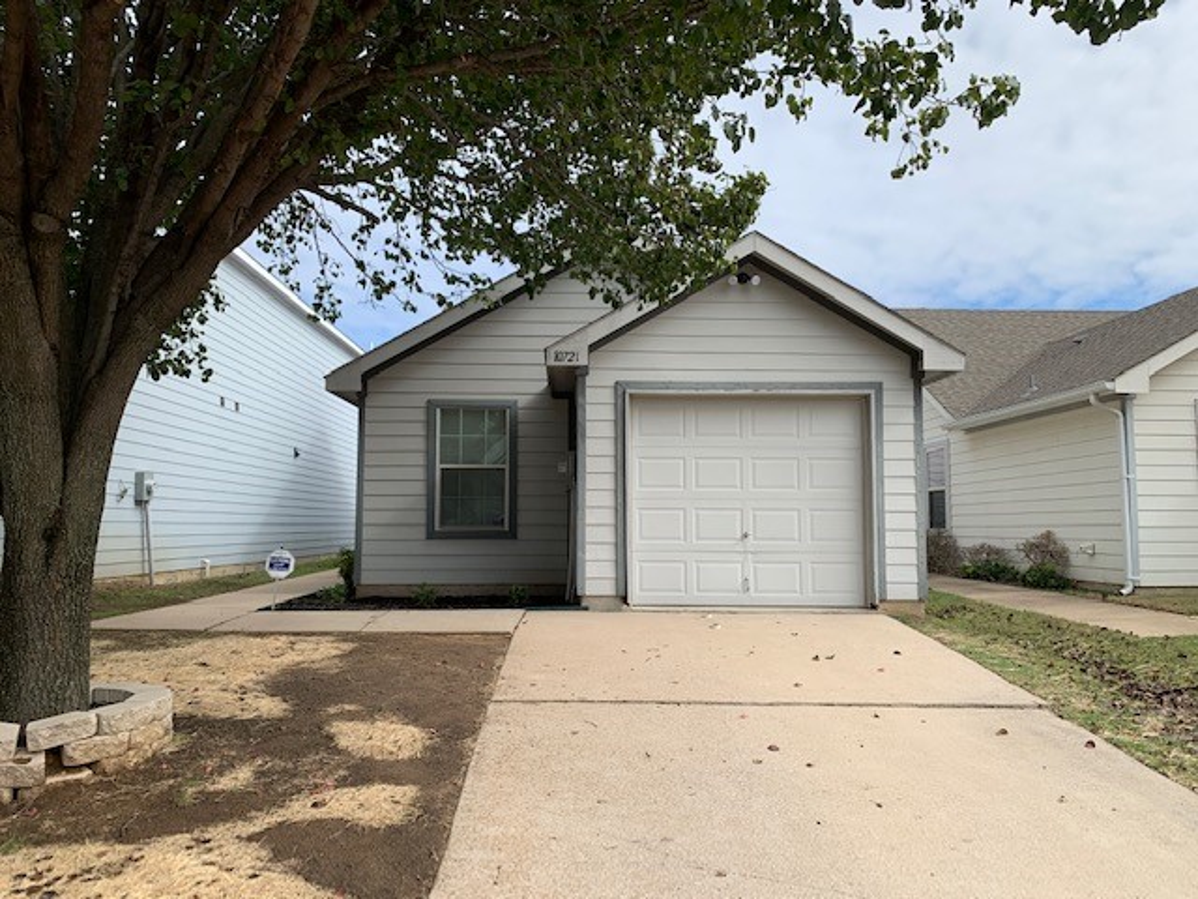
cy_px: 450
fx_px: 900
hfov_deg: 67.3
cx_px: 599
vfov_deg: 53.1
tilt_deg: +4.6
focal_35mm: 26
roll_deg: -0.3
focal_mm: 4.25
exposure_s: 1/1812
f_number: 1.8
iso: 25
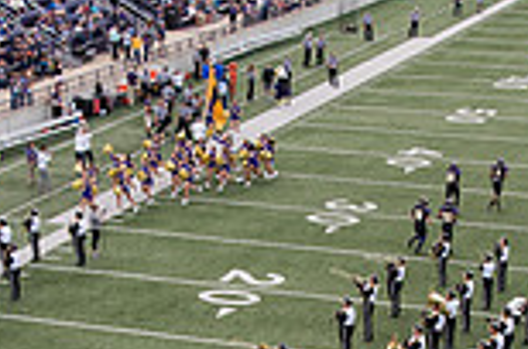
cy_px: 347
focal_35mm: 102
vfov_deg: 13.2
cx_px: 285
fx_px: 1493
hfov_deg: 20.1
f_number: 6.3
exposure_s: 1/640
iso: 640
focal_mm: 27
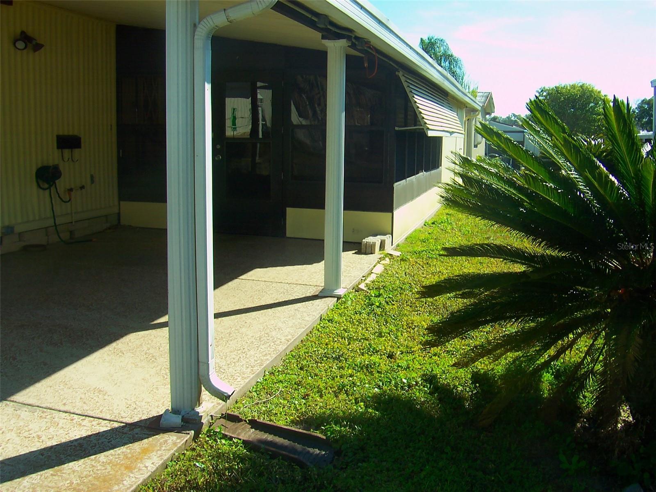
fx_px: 701
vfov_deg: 38.7
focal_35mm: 37
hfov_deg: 50.1
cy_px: 246
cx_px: 328
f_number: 5.6
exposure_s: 1/180
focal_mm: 5.6
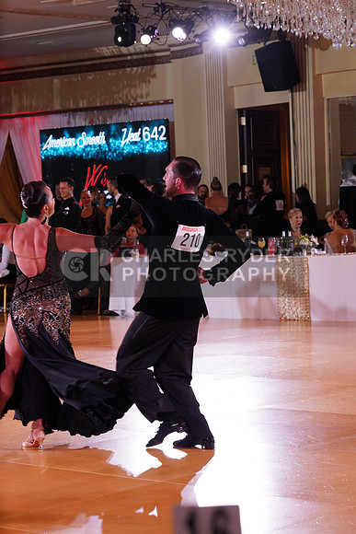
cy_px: 267
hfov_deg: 13.0
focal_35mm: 105
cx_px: 178
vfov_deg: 19.5
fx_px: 1556
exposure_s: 1/200
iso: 1600
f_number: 6.3
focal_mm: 105
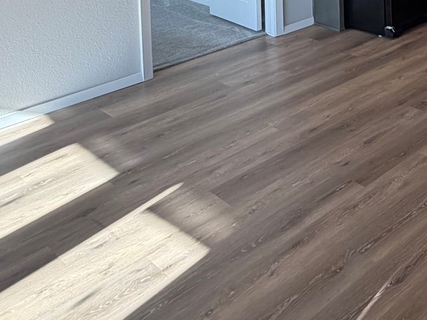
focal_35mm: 44
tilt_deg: -1.2
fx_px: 543
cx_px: 554
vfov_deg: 25.6
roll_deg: +0.9
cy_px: -146
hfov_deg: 32.4
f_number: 2.2
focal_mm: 2.22
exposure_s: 1/120
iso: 80
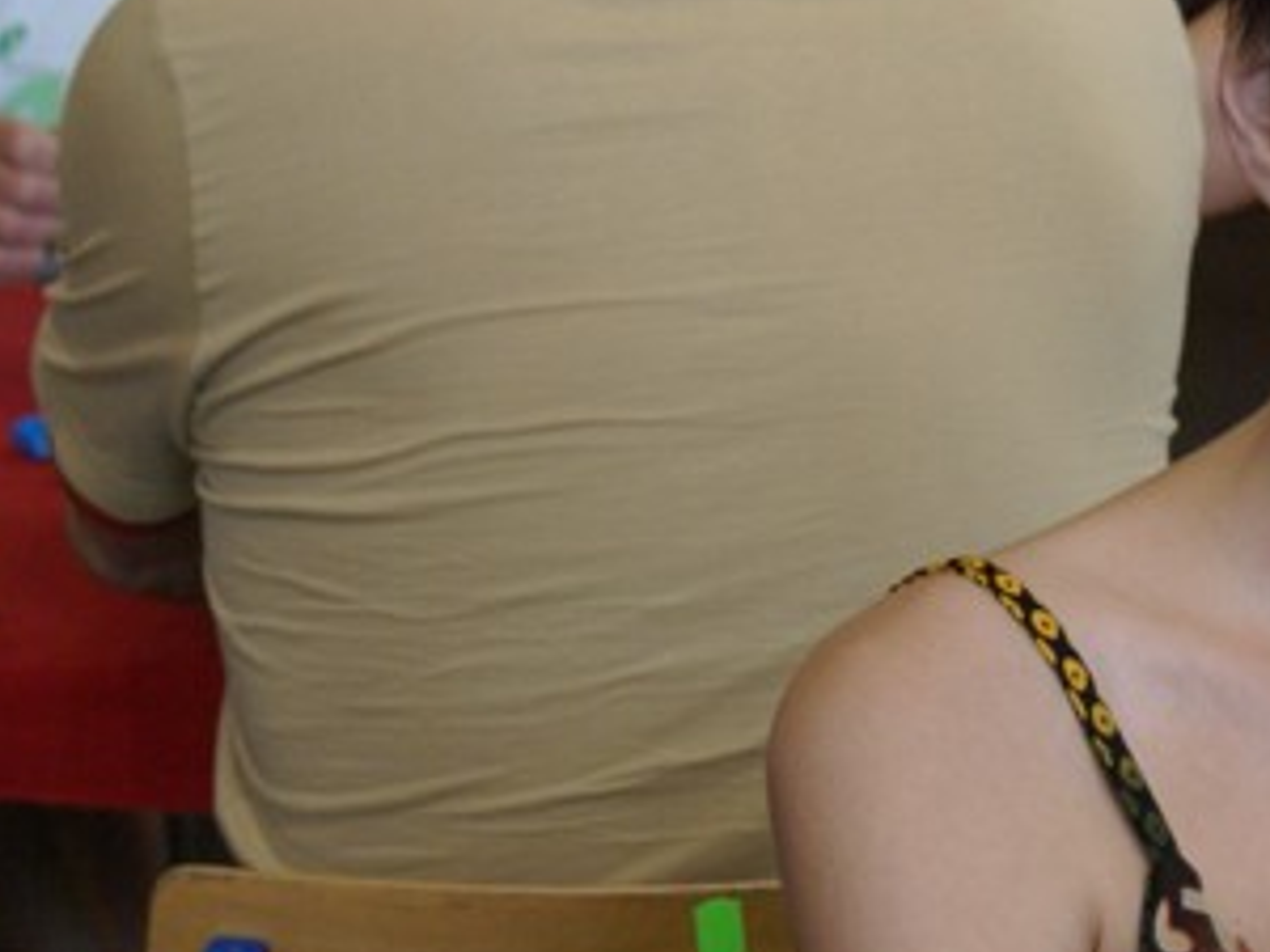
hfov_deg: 10.5
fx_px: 6792
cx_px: 1435
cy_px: 381
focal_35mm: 185
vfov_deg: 8.0
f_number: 5.6
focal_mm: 55
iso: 800
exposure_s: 1/60
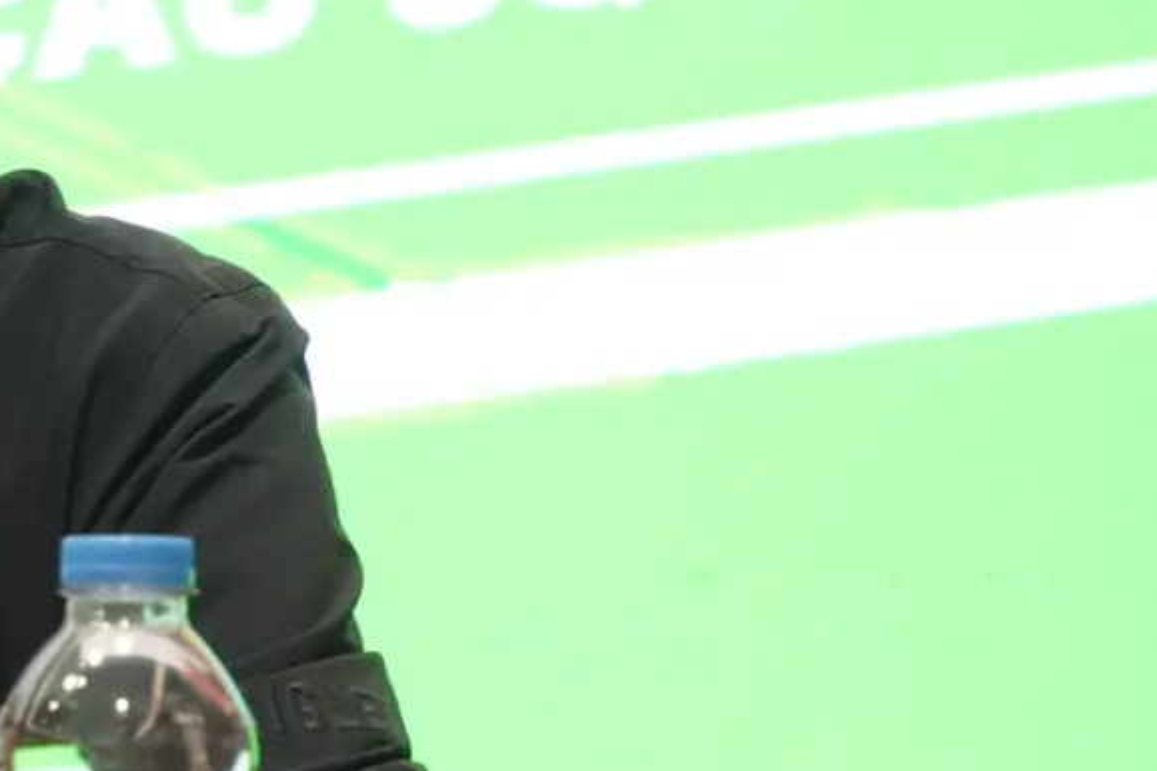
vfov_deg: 1.8
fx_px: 24467
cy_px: 445
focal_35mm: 762
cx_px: -490
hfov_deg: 2.7
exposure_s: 1/30
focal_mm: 163
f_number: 7.1
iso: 800
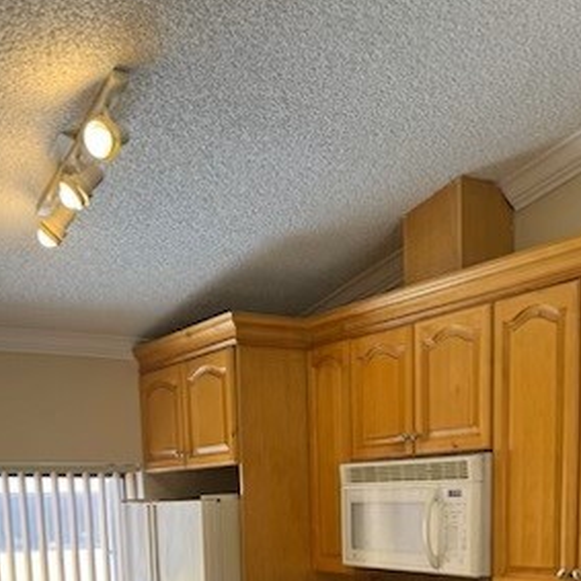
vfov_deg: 31.6
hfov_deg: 35.4
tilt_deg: -6.2
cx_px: 285
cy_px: 630
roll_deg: +3.1
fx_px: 911
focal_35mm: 48
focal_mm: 6.76
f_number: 1.78
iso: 100
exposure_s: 1/120
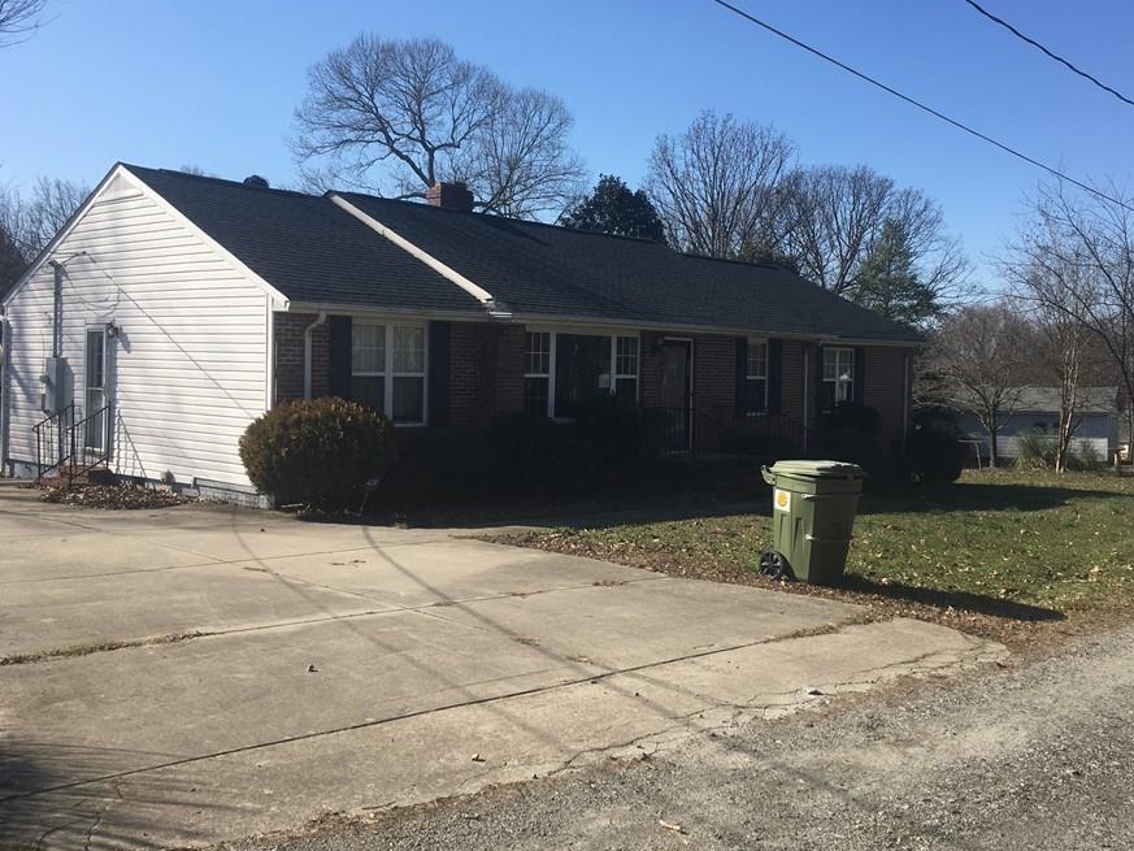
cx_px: 644
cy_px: 365
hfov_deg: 53.8
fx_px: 1114
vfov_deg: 41.7
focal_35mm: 34
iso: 25
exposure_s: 1/1425
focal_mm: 4.15
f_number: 2.2
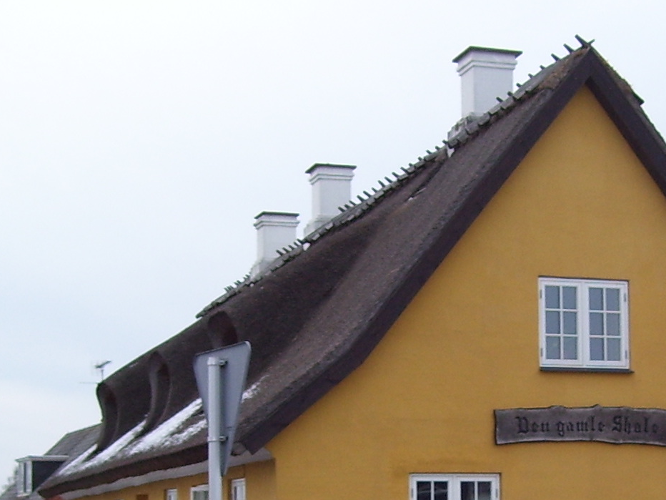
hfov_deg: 21.9
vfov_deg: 16.3
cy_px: 474
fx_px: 1712
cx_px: 482
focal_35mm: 89
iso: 80
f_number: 2.7
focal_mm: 6
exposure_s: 1/60
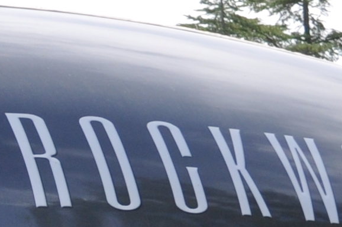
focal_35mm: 356
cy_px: 408
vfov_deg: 3.8
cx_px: -658
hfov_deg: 5.5
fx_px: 3378
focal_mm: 32
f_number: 7.1
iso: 200
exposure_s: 1/200
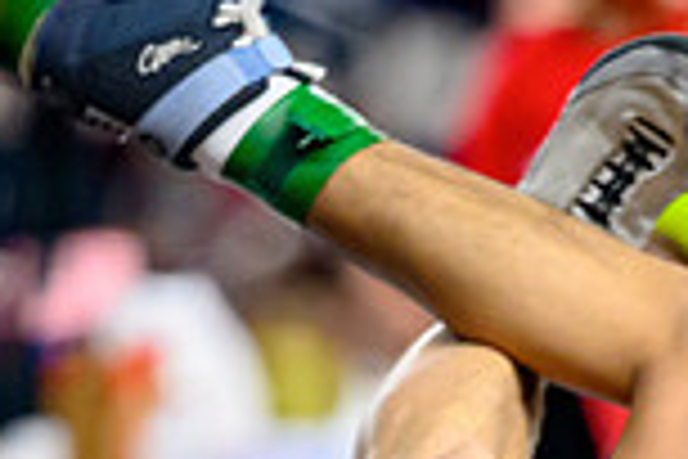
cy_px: 998
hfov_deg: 2.5
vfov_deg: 1.7
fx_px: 15804
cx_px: 534
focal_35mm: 827
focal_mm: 185
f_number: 2.8
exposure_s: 1/640
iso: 3200
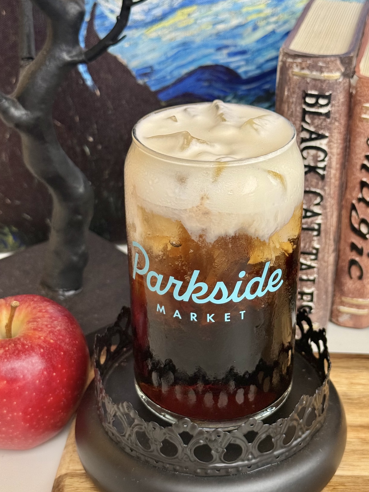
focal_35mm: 59
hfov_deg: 24.8
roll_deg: -0.5
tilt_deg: -27.3
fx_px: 839
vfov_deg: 32.7
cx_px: 221
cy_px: 245
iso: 80
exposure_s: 1/865
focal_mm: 6.76
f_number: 1.78
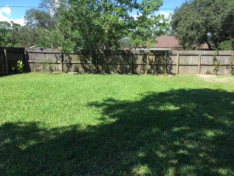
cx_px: 117
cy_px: 88
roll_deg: -0.9
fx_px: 196
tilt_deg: -8.7
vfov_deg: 48.2
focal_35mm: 29
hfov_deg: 61.7
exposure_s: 1/630
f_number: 2.2
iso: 25
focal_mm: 4.15
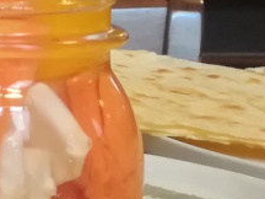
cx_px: -357
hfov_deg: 12.7
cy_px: -21
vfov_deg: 11.9
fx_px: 942
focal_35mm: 123
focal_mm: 3.83
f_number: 2.2
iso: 320
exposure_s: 1/24
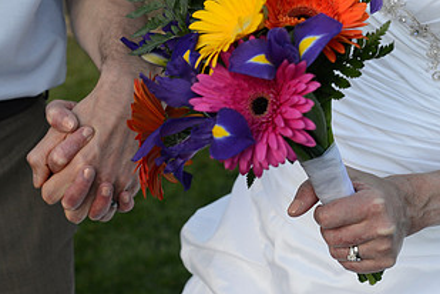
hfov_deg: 21.6
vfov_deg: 14.5
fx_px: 1149
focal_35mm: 94
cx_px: 296
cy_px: 81
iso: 400
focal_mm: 50
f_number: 5.6
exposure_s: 1/250
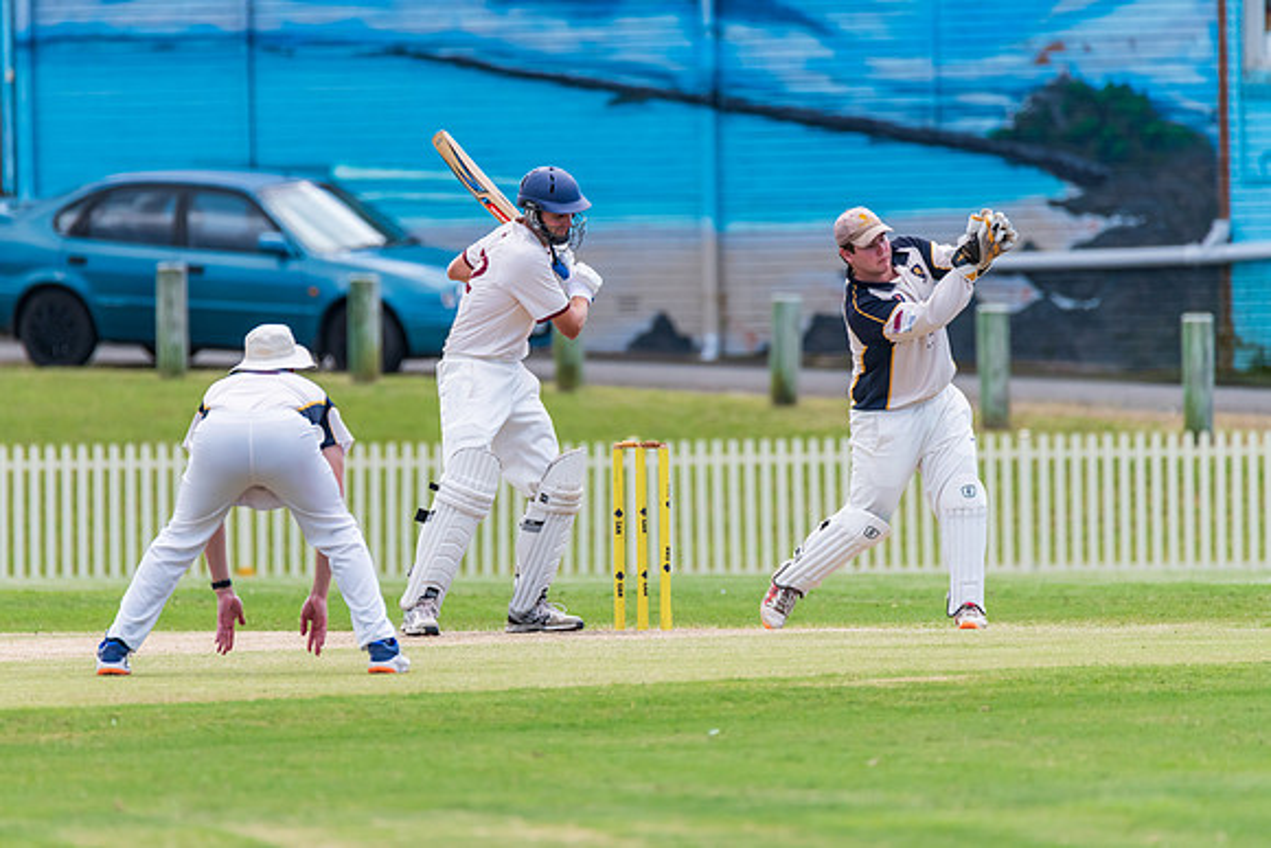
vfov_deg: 2.1
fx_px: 23238
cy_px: 414
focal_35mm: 658
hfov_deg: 3.1
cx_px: 575
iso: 640
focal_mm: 600
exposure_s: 1/1250
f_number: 6.3
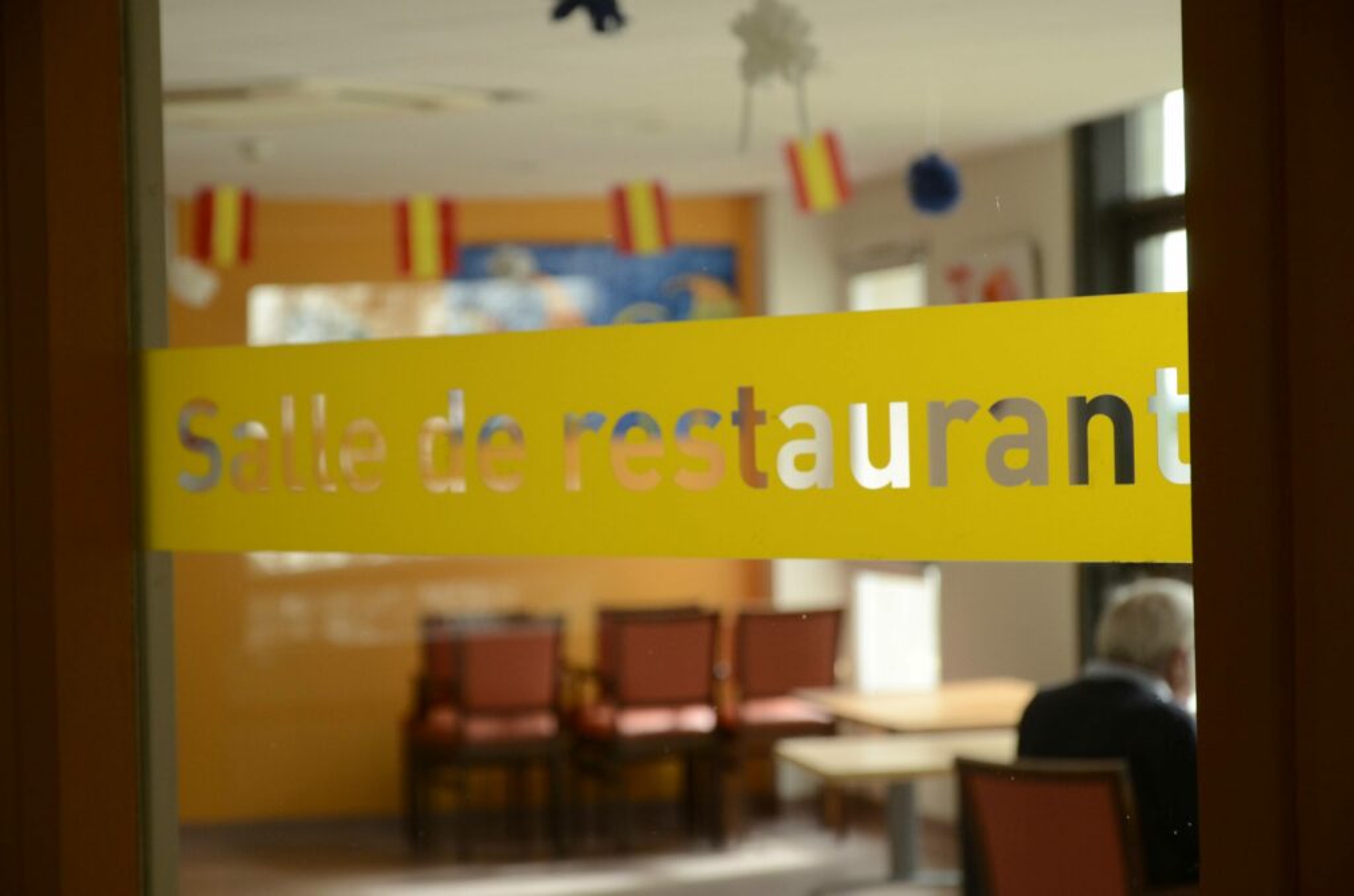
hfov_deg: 20.7
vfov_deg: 13.8
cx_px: 677
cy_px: 448
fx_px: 3715
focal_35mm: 99
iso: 800
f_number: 5.3
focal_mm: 66
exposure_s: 1/200
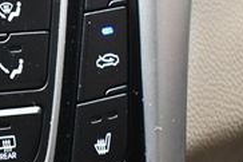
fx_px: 1207
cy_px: 112
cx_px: -107
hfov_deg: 11.1
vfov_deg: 7.7
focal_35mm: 179
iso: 2000
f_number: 4.5
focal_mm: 34
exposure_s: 1/125
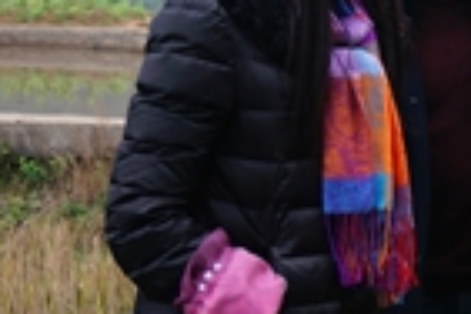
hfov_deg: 14.0
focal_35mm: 133
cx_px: 805
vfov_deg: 10.3
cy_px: 73
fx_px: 1737
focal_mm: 25
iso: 160
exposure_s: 1/60
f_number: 4.5
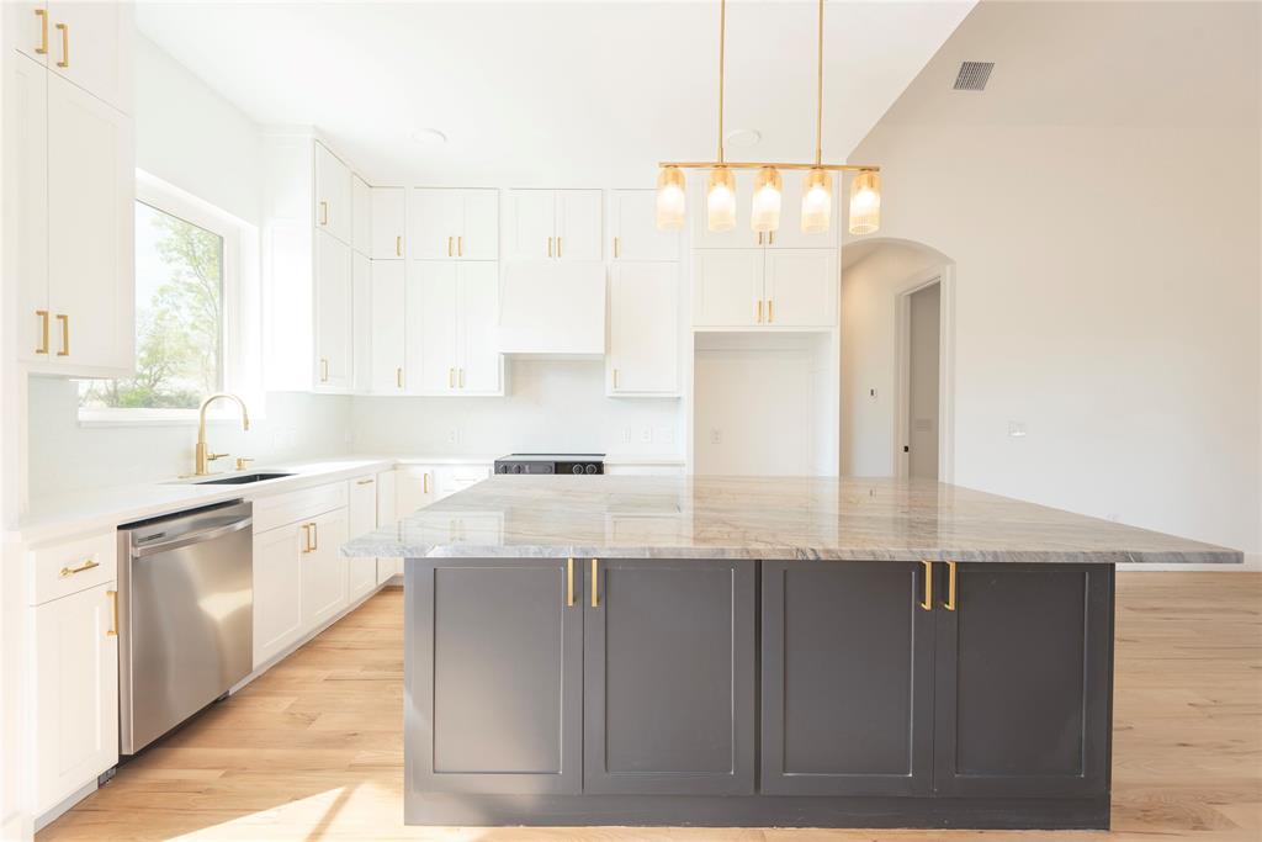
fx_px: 561
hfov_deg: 96.7
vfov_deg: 73.8
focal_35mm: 16
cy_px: 421
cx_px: 631
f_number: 7.1
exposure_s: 1/13
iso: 100
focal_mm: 16
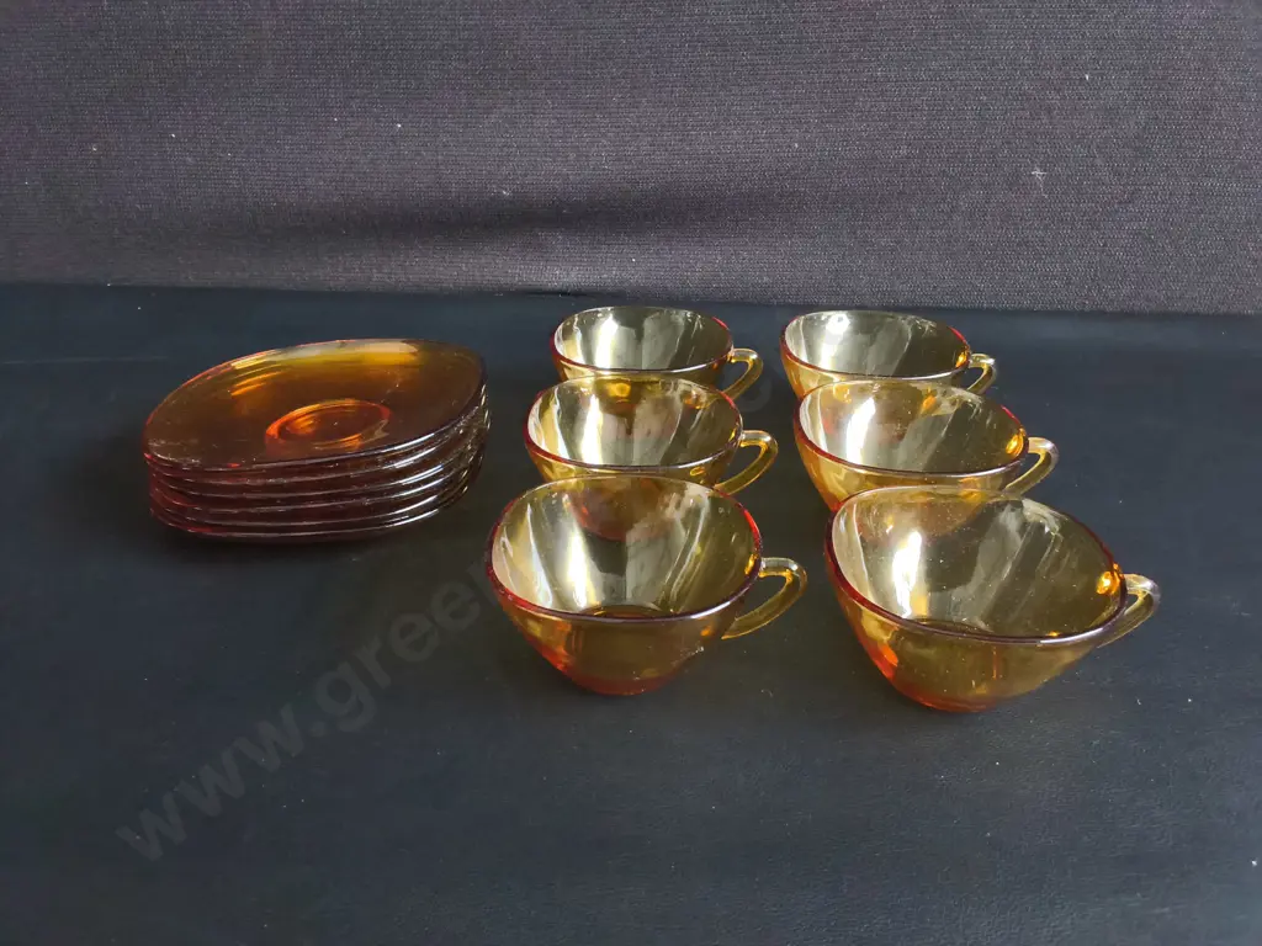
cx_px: 631
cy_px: 473
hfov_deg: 65.3
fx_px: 984
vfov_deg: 51.4
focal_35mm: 27
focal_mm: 2.87
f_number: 2
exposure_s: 1/50
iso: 320
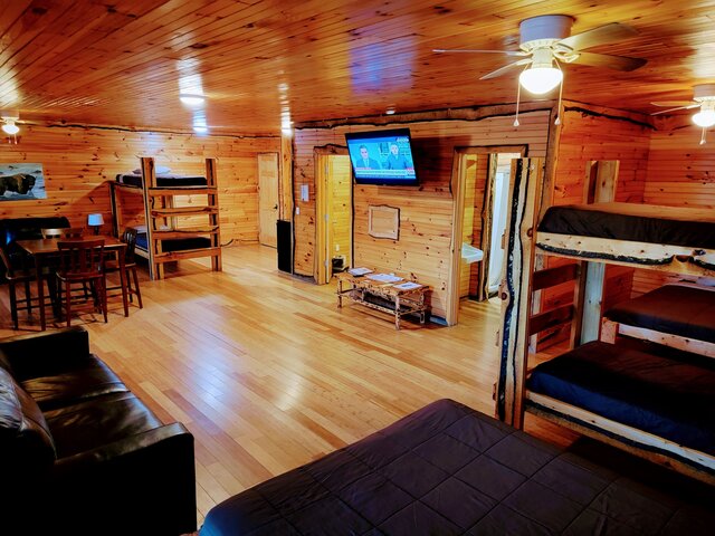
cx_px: 358
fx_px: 496
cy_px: 268
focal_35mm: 24
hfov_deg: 71.6
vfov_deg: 56.8
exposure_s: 1/40
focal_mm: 6.7
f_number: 1.8
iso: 500
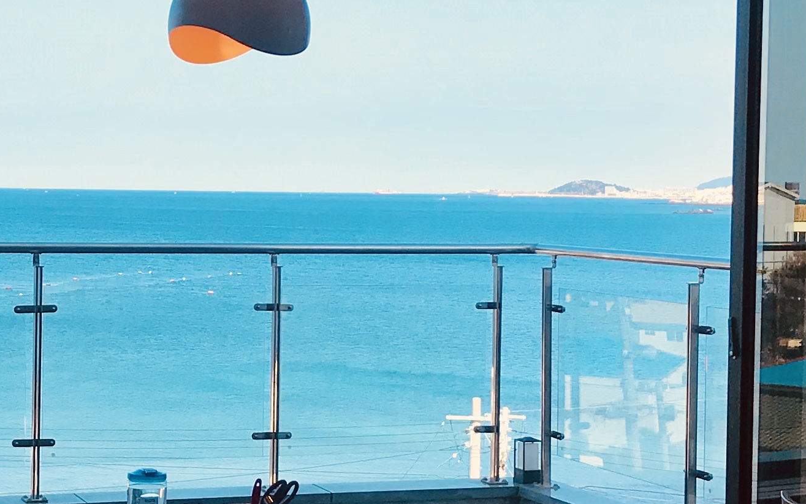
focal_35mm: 91
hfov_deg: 22.6
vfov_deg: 14.4
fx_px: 1999
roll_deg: -0.7
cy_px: 278
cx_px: 233
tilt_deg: -2.3
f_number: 1.8
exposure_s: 1/1473
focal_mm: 3.99
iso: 20
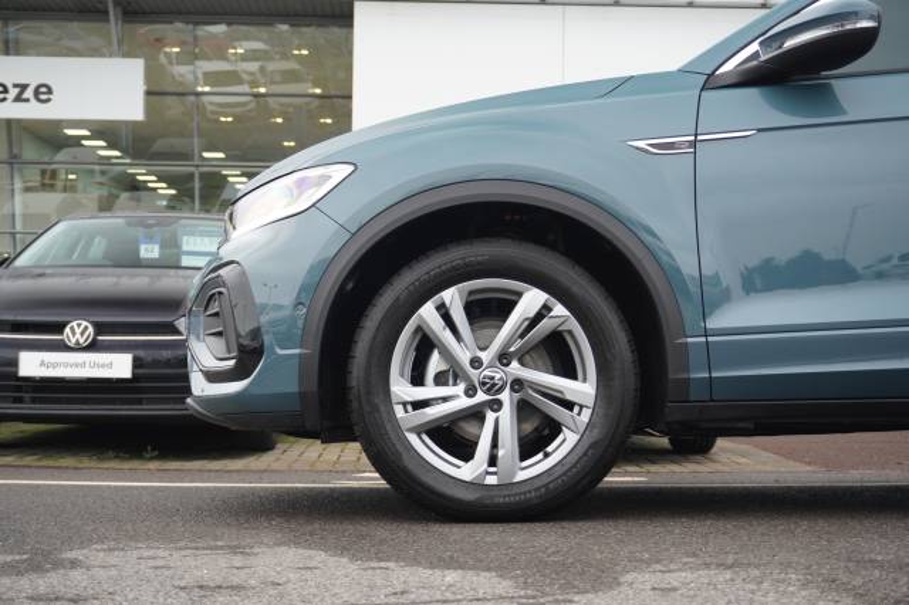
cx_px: 454
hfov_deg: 40.0
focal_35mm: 50
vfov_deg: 27.2
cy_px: 302
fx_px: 1249
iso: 800
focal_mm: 33
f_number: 5
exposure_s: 1/160
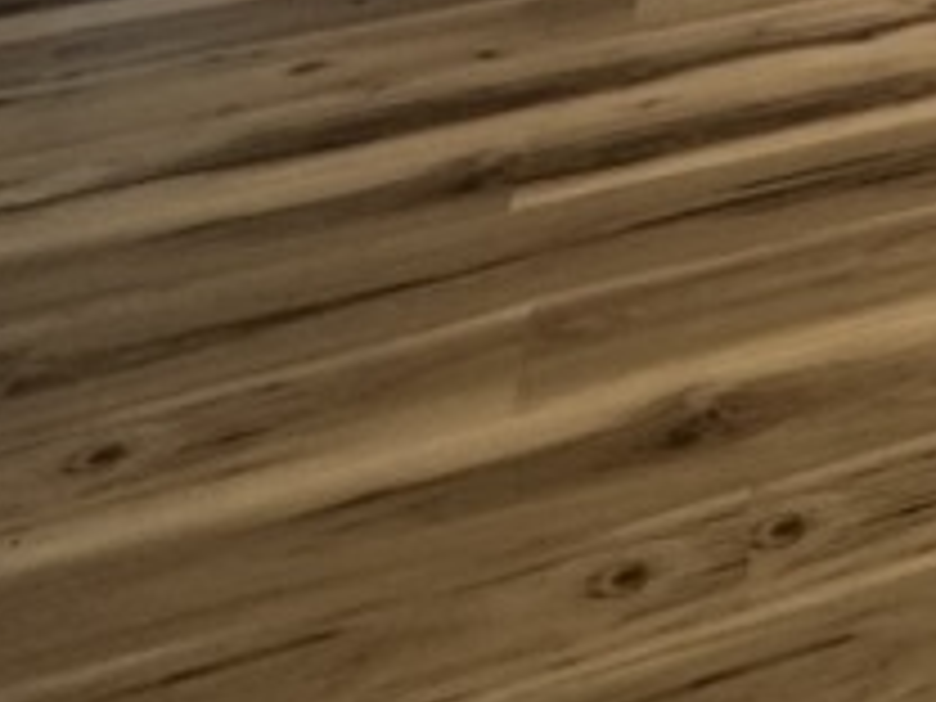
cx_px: 1620
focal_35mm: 69
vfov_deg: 16.7
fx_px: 1866
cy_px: -648
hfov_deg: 20.8
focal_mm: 2.22
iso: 200
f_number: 2.2
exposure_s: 1/60
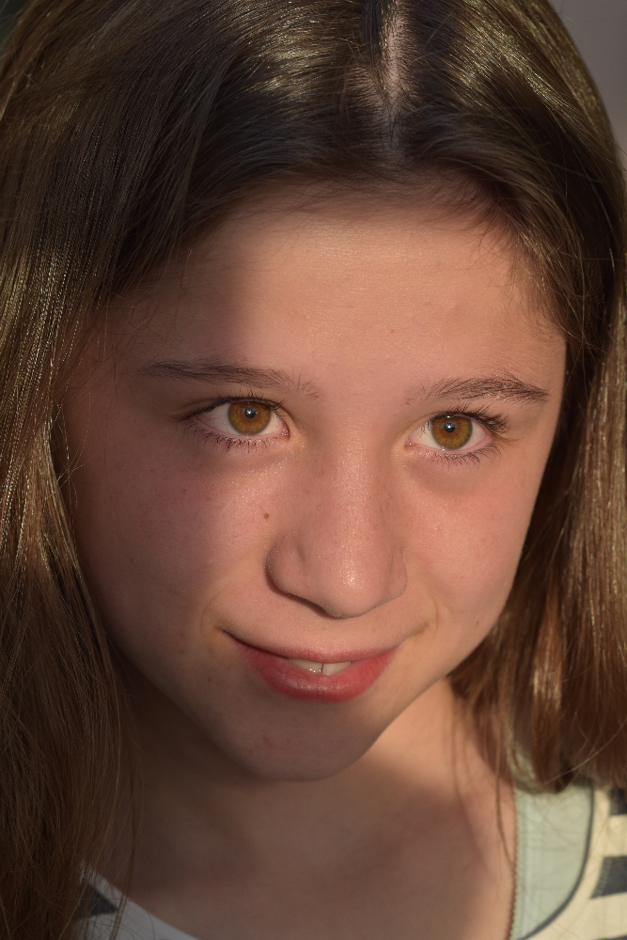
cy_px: 470
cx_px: 314
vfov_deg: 15.2
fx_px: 3525
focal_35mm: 135
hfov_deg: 10.2
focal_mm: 90
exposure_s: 1/100
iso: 125
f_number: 6.3
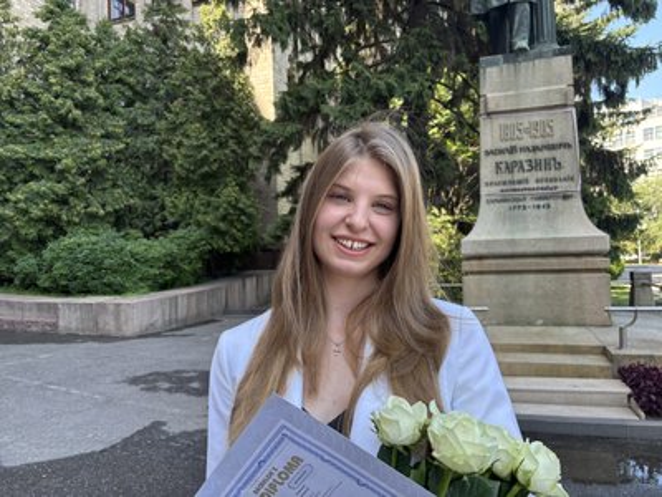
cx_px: 331
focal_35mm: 26
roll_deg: +2.8
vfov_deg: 53.1
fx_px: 497
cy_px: 248
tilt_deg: +0.2
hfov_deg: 67.3
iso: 40
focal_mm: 5.96
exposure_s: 1/211
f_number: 1.6
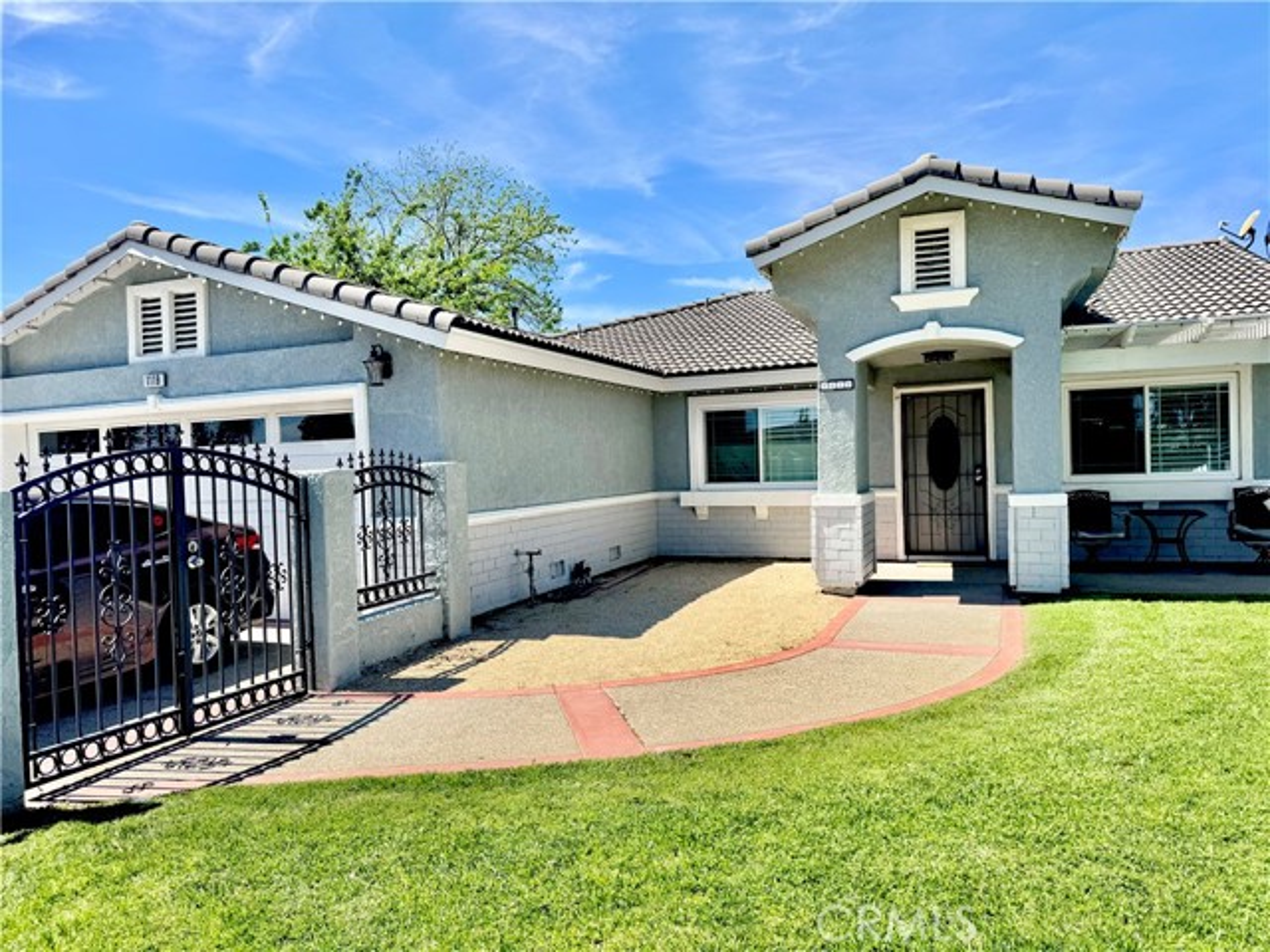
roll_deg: +1.7
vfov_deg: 56.8
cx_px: 635
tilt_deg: -1.9
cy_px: 476
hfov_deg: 71.6
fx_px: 881
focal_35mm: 24
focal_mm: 6.76
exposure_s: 1/4310
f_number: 1.78
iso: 80
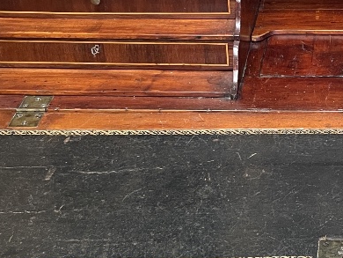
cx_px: 353
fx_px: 793
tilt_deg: -28.0
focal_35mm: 80
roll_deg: +0.0
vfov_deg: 18.3
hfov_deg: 23.3
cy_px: 67
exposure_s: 1/91
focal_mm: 4.2
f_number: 1.6
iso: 125
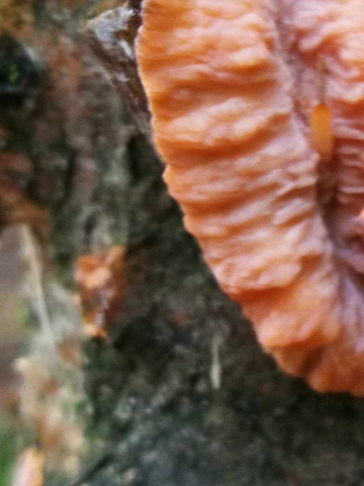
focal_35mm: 117
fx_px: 1641
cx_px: 288
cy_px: 124
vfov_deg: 16.7
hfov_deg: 12.6
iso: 320
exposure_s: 1/33.3
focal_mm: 3.95
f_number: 1.8
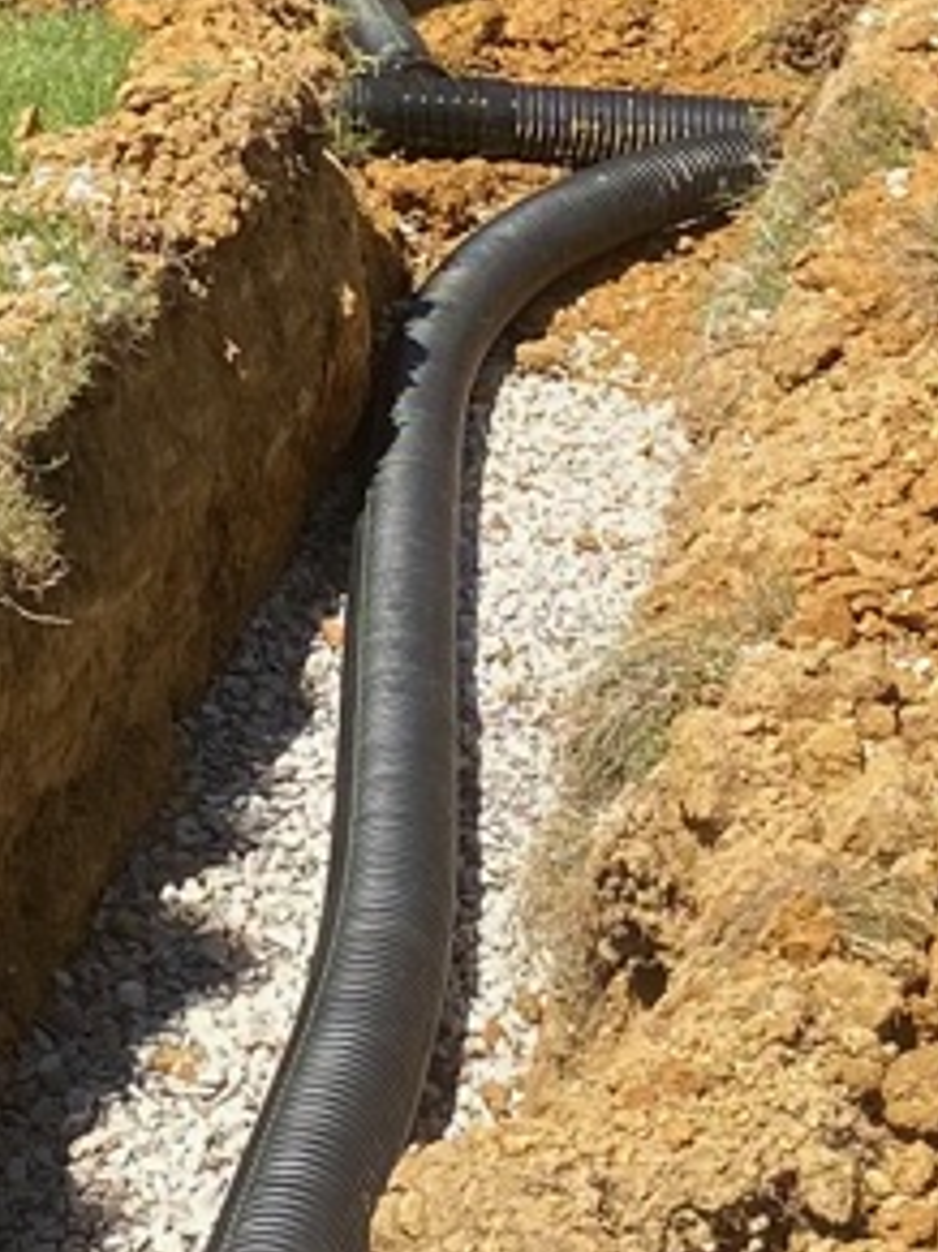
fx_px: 5170
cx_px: 138
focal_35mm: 143
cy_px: -237
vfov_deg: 13.4
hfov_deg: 10.3
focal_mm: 4.25
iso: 32
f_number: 1.8
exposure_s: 1/2028
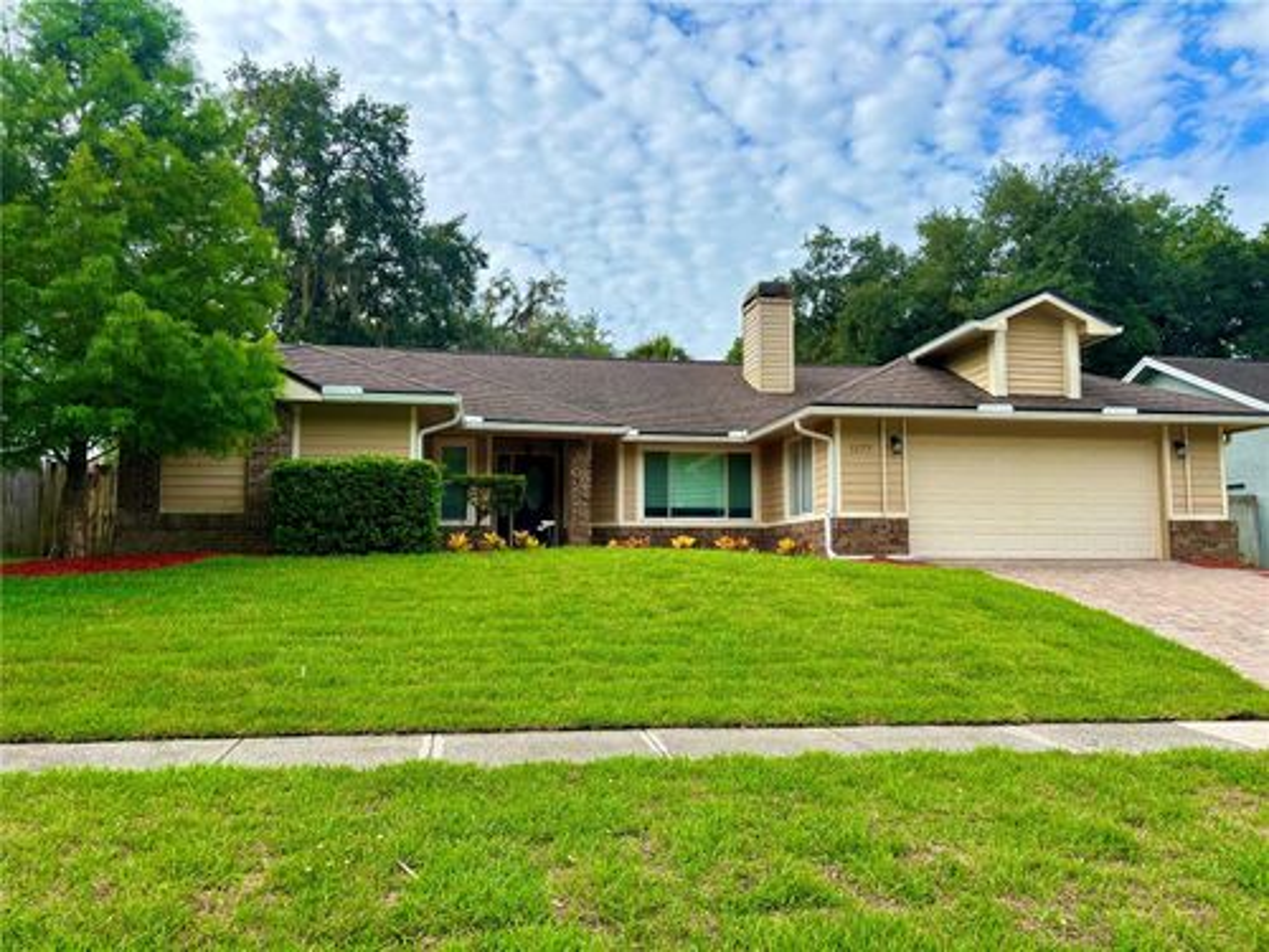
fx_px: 953
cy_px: 476
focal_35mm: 26
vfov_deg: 53.1
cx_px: 634
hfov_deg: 67.3
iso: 50
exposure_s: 1/1499
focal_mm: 5.96
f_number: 1.6
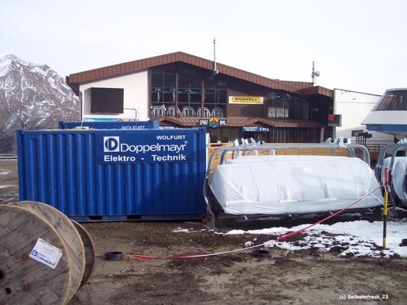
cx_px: 204
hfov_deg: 49.0
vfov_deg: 37.7
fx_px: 447
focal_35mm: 38
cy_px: 152
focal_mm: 8
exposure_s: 1/700
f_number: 2.8
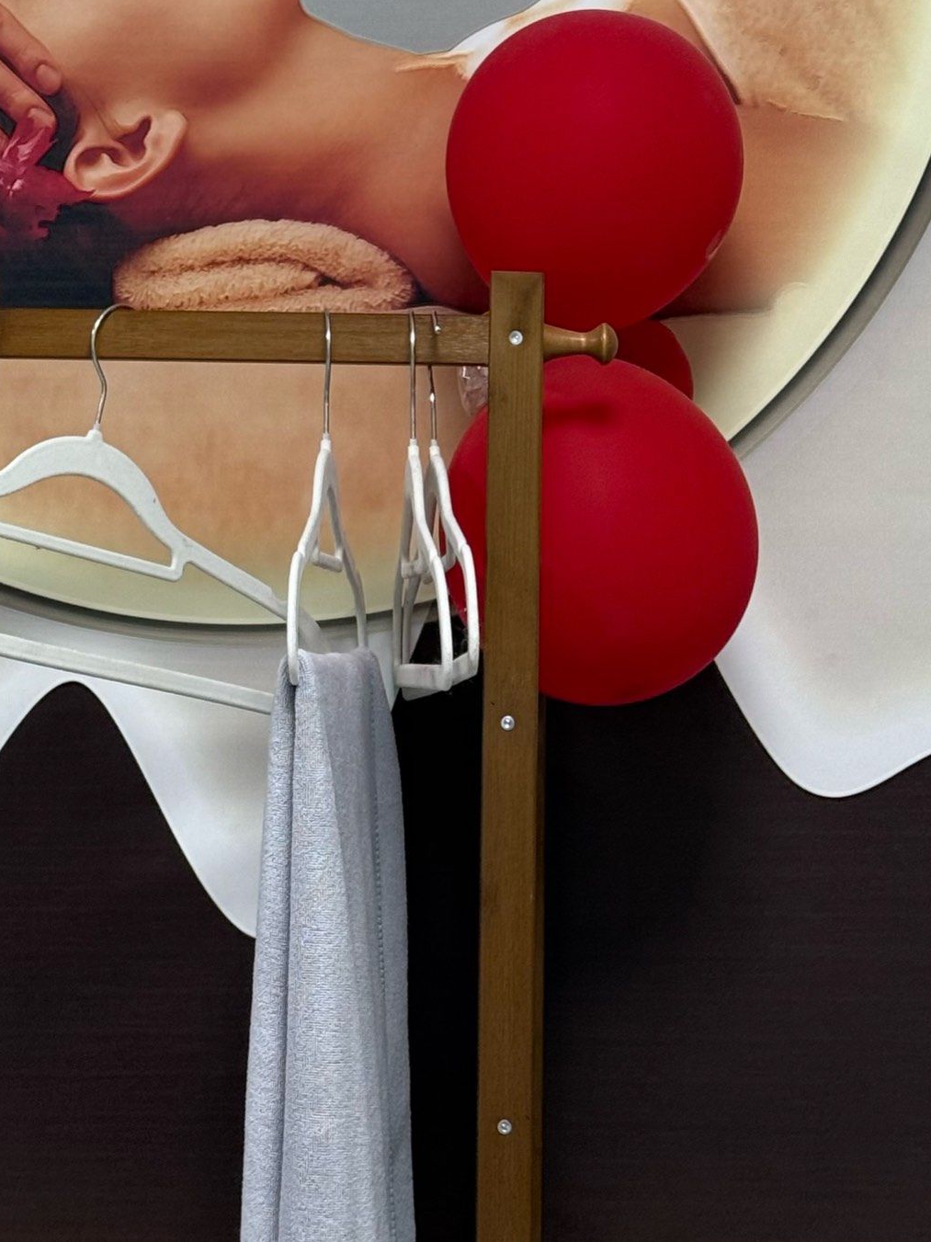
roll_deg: -0.1
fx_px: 3479
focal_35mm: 97
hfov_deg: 15.2
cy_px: 89
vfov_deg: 19.8
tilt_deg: +5.9
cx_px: 247
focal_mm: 6.76
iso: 125
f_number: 1.78
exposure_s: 1/60
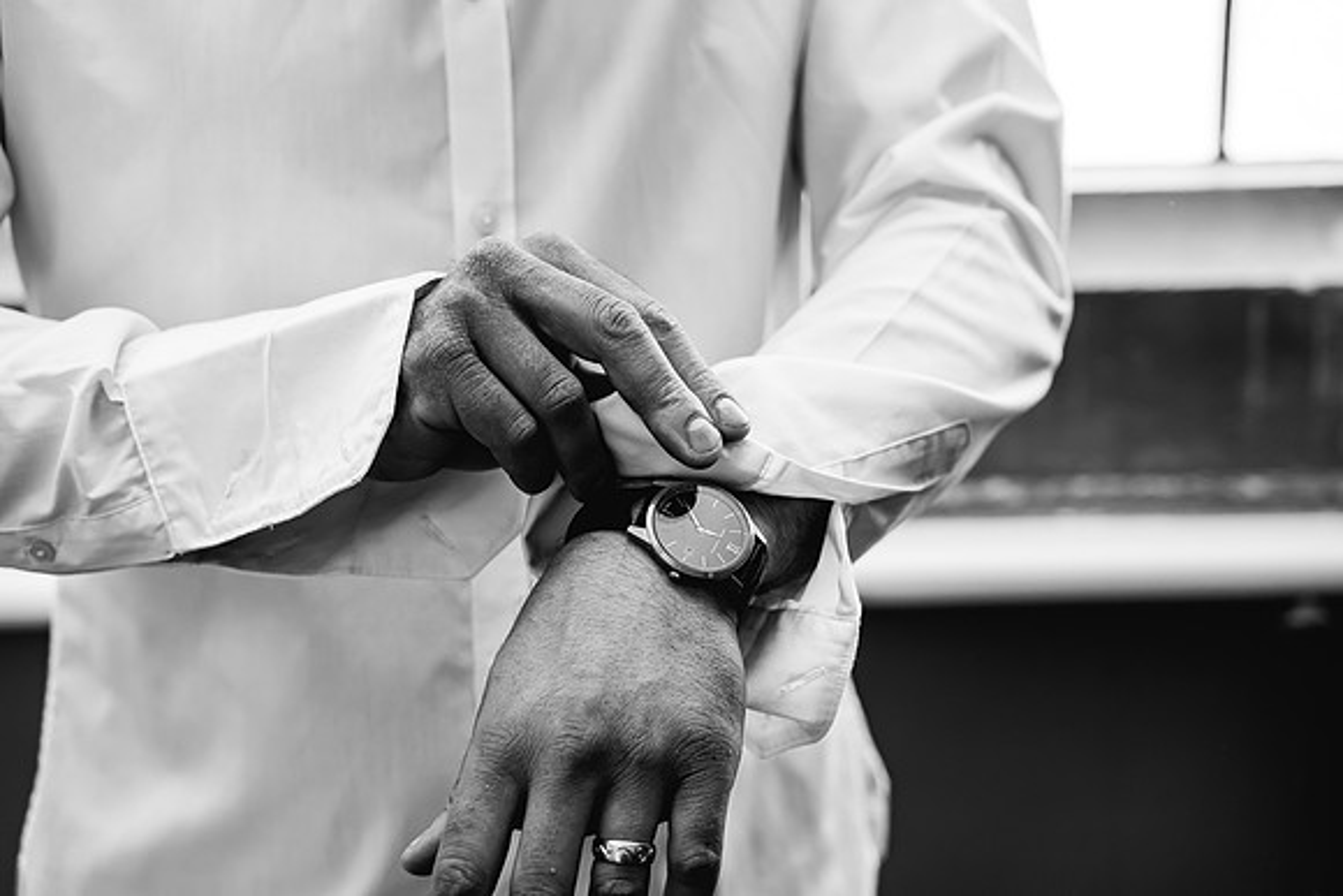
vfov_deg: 17.8
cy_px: 448
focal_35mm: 77
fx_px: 2862
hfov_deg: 26.4
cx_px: 672
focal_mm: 75
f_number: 4
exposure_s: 1/160
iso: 640
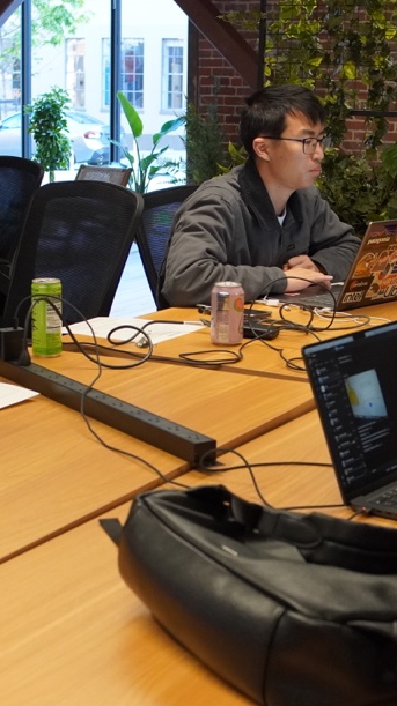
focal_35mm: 71
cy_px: 359
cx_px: 252
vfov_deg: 29.7
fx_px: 1331
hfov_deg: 16.9
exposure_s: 1/160
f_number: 4
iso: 2000
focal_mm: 23
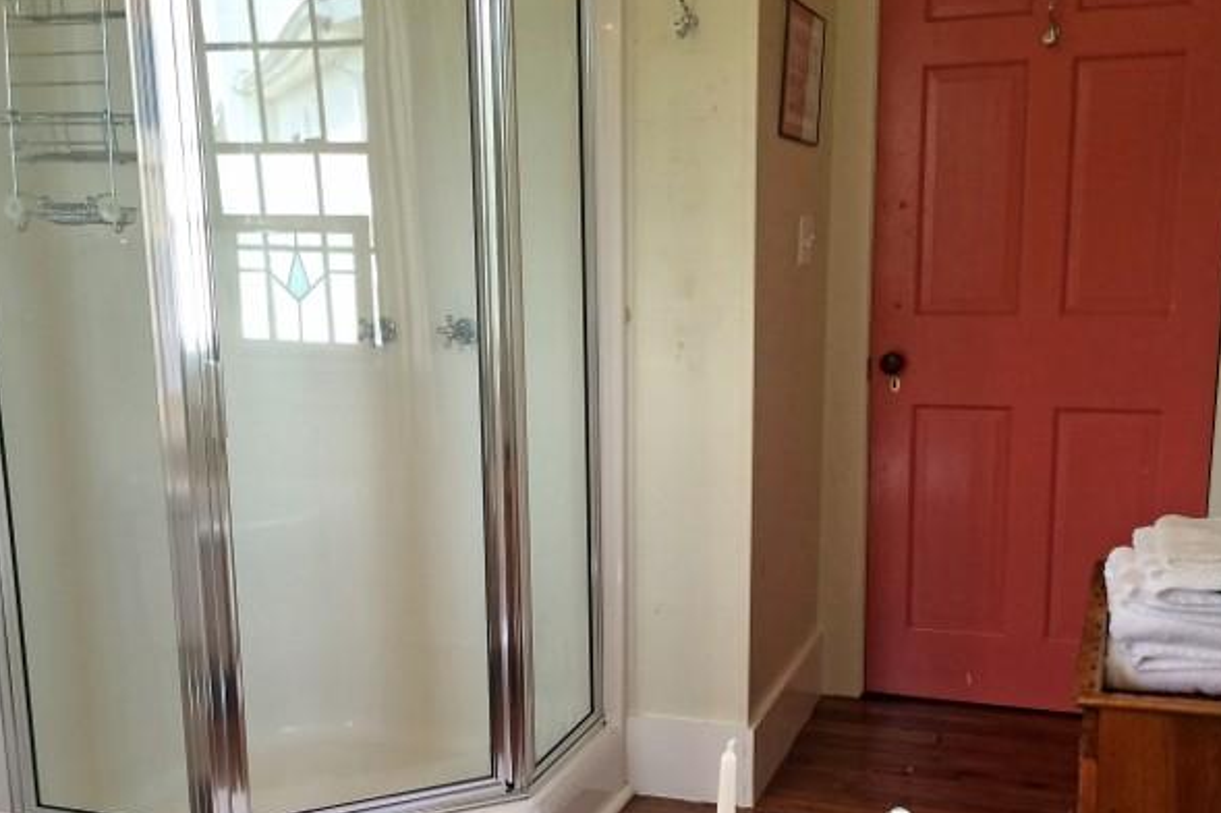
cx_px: 609
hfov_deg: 47.4
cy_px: 521
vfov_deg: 32.4
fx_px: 1390
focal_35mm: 41
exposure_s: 1/40
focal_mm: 4.15
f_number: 2.2
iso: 40
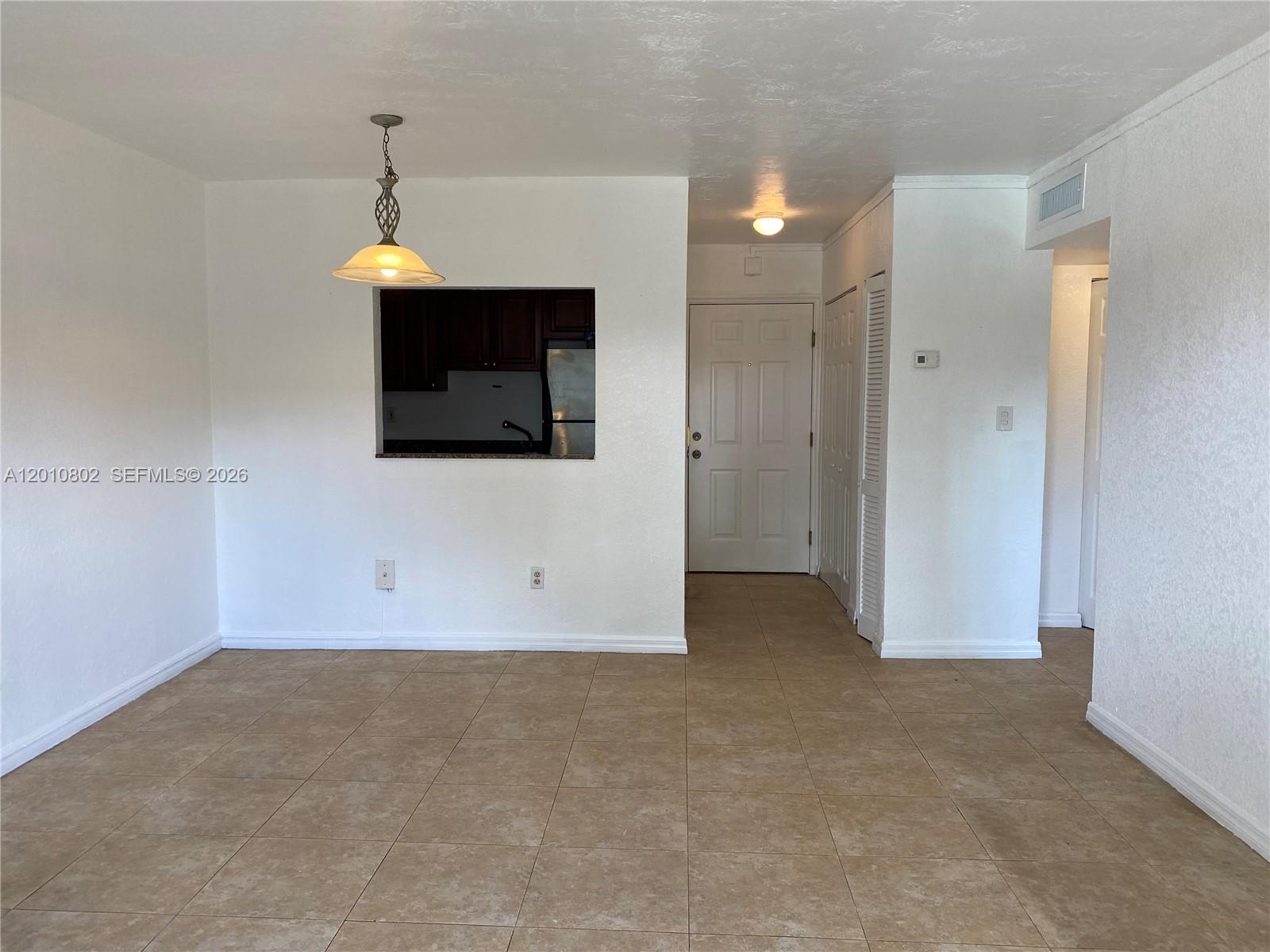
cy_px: 476
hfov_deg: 67.3
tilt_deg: -4.7
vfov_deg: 53.1
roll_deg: -0.5
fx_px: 954
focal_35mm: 26
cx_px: 635
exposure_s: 1/120
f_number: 1.8
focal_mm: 4.25
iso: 80
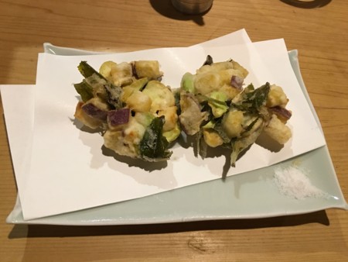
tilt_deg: -61.0
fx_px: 292
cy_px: 131
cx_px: 174
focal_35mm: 29
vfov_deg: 48.3
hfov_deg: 61.6
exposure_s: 1/10
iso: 100
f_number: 2.2
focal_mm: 4.15
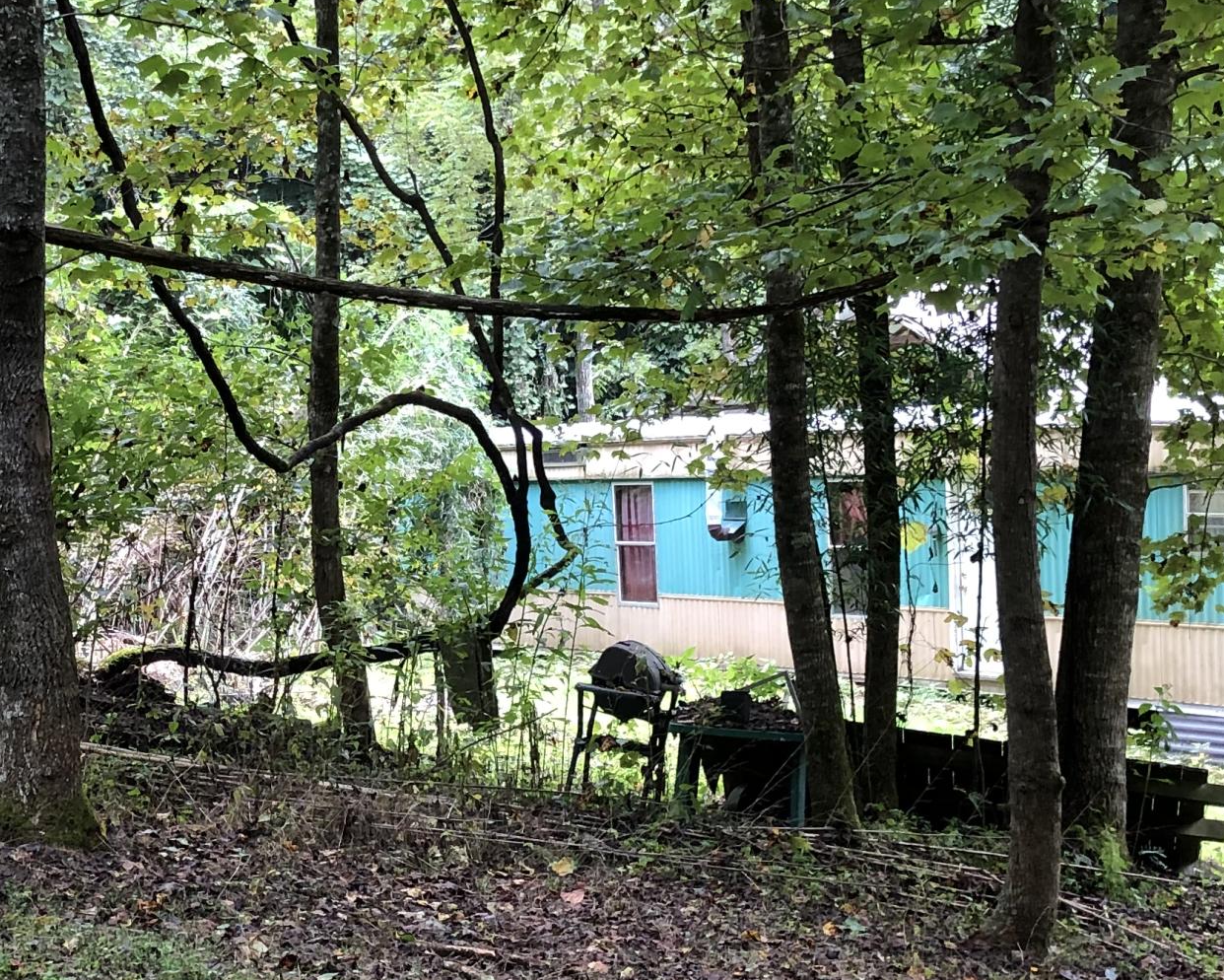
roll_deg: +3.1
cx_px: 248
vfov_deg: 23.1
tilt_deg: -3.7
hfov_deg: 28.1
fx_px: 2391
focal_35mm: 66
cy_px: 630
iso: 32
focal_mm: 4
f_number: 1.8
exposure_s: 1/30
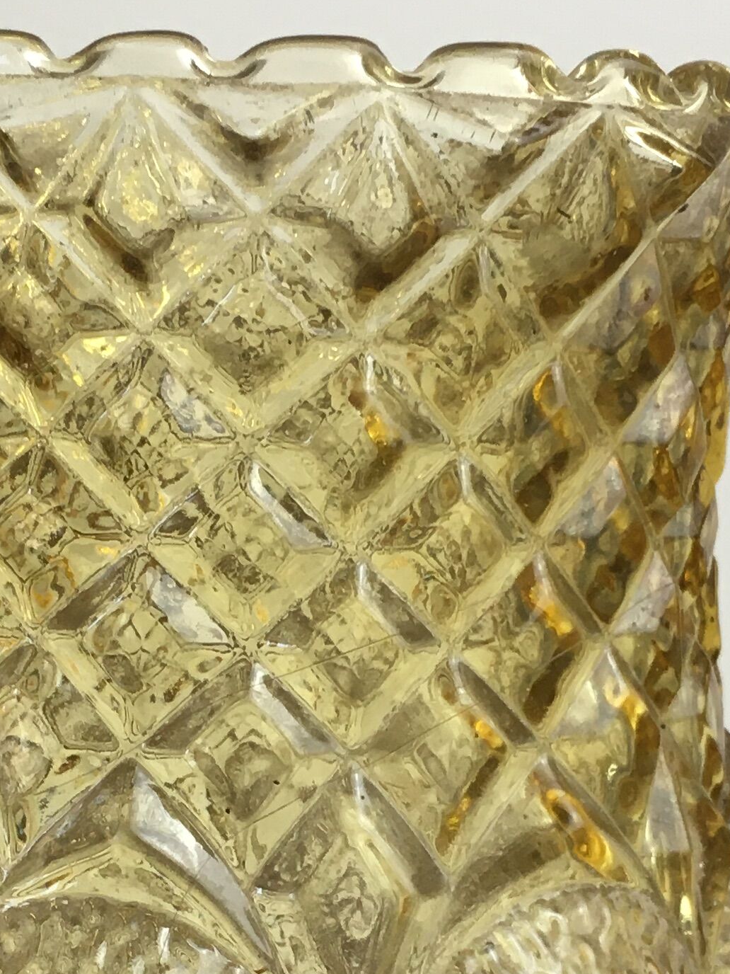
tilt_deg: -11.1
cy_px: 808
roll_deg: +0.8
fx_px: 2390
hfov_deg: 17.3
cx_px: 266
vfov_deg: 22.6
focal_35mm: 85
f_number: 2.2
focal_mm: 4.15
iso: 40
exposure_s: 1/33
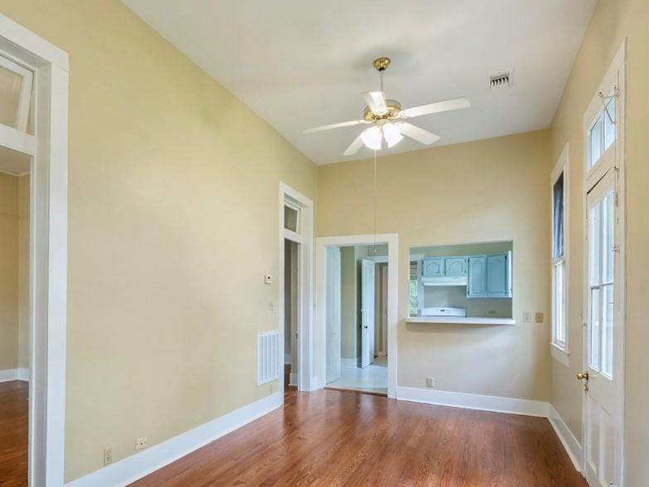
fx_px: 394
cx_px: 225
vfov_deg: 62.6
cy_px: 303
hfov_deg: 76.9
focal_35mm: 21
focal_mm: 8
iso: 800
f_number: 5.6
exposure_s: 1/20
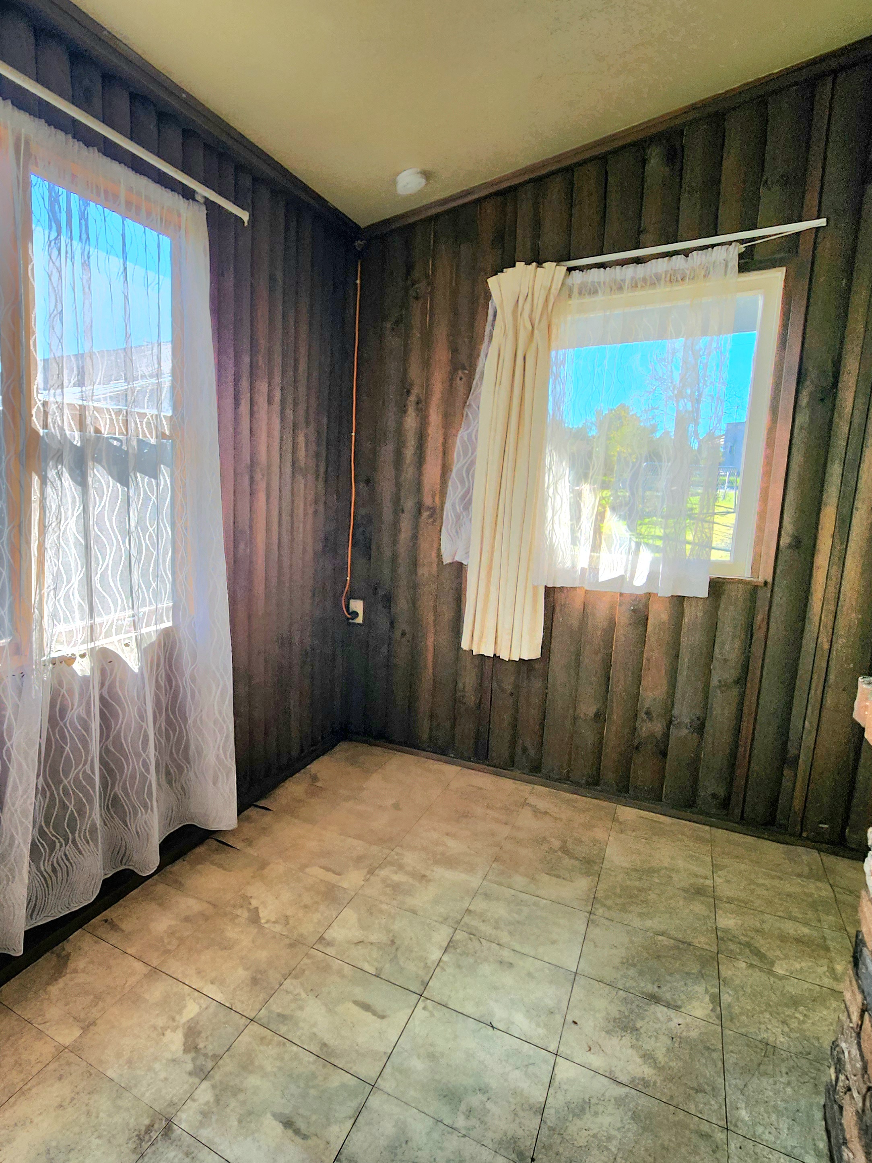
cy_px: 584
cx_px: 225
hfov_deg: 67.4
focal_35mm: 18
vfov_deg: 87.8
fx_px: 605
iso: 50
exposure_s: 1/222
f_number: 2.2
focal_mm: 2.2
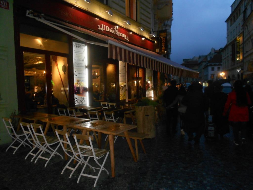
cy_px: 95
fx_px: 190
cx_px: 126
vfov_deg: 53.1
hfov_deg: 67.3
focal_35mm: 26
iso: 250
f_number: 3.2
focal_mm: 4.6
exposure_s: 1/25
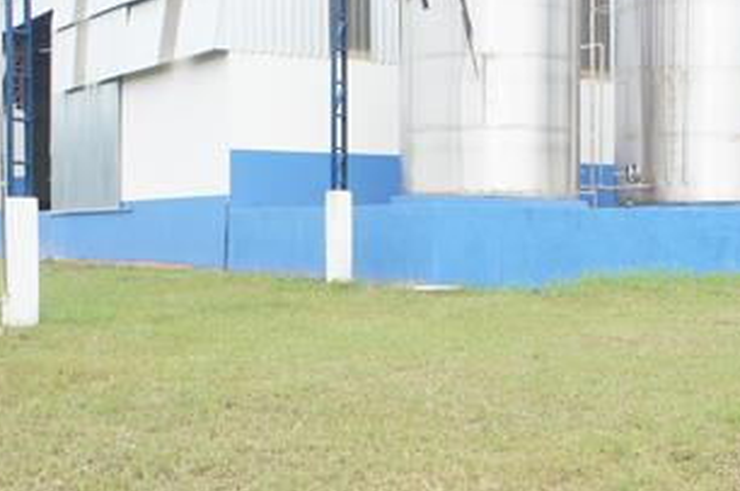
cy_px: 270
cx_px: 542
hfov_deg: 28.9
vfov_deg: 19.7
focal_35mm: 69
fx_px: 1416
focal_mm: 22
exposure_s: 1/160
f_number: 11
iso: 200
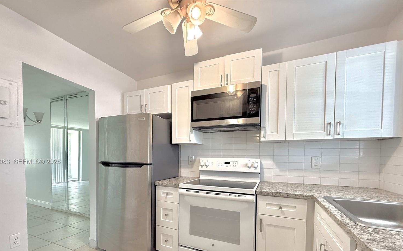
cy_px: 162
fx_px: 176
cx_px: 193
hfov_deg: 97.8
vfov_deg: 69.7
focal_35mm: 16
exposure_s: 1/60
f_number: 2.2
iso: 250
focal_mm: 2.22
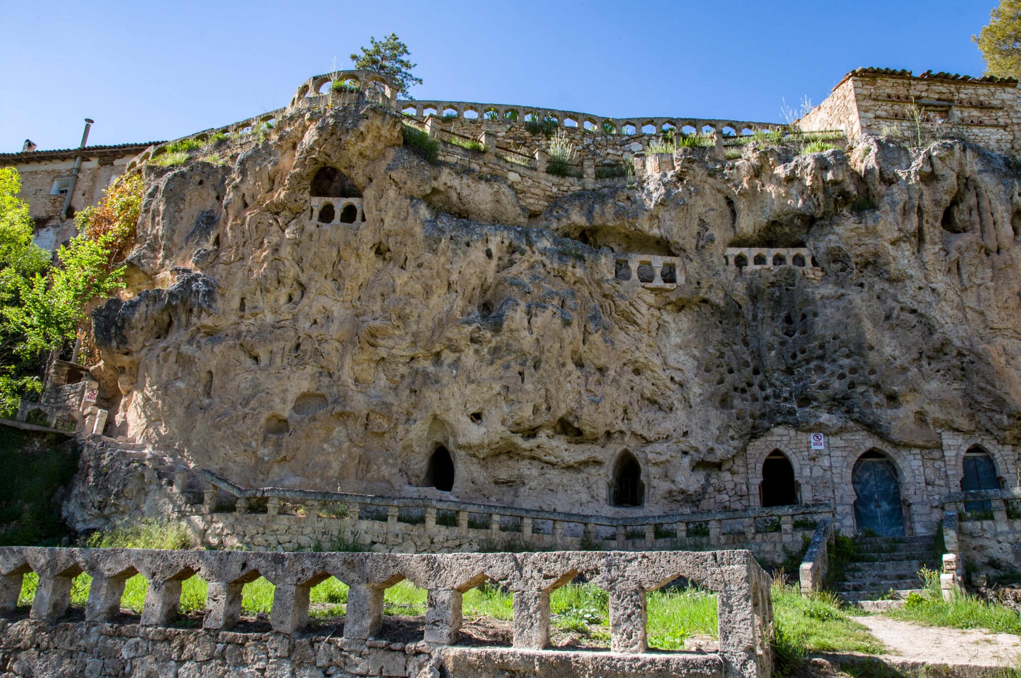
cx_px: 510
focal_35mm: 26
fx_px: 722
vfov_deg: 50.3
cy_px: 339
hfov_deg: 70.5
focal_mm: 17
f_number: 11
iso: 200
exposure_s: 1/100
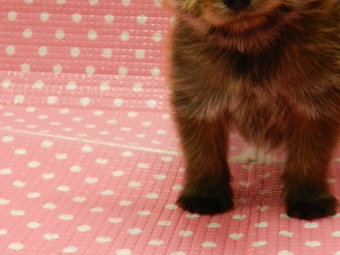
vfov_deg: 18.7
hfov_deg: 24.8
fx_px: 766
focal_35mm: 78
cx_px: 240
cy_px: 42
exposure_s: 1/30
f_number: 4
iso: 400
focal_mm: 6.7
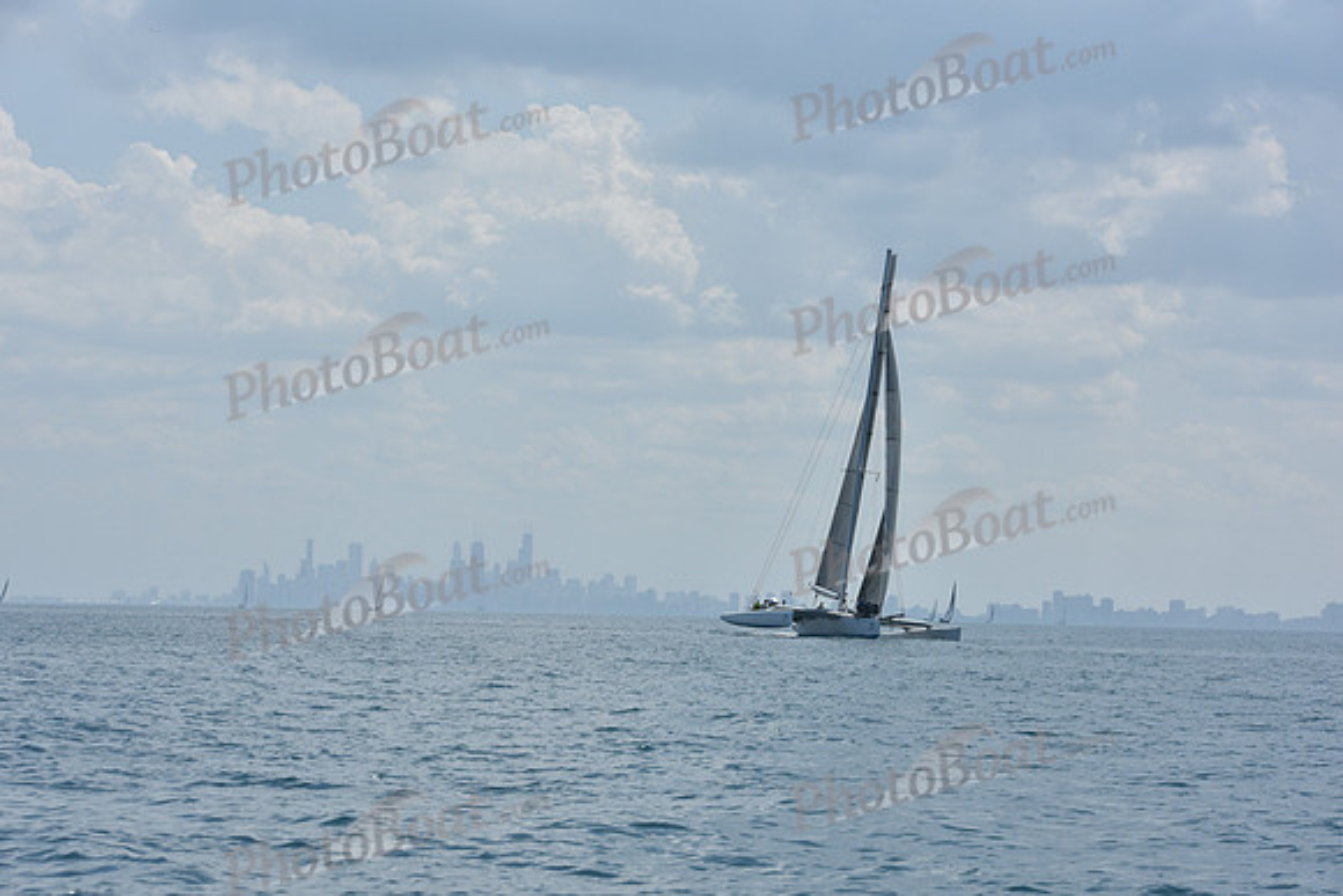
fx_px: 3918
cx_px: 672
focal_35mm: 105
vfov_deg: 13.0
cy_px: 448
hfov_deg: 19.5
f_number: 10
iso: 250
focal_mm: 105
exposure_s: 1/1250
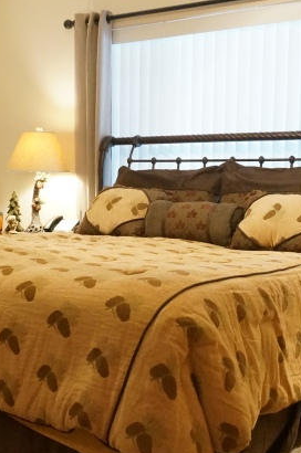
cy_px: 297
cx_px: 143
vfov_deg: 33.2
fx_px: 755
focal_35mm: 60
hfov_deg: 22.5
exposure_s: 1/40
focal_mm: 16
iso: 3200
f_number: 3.5
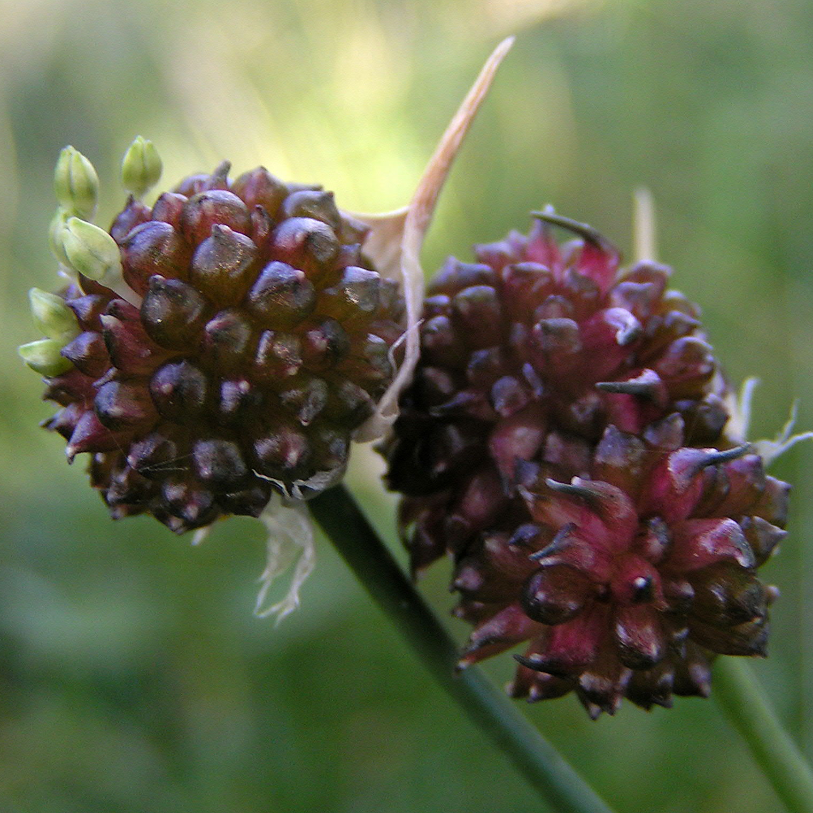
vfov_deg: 23.1
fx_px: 1993
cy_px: 406
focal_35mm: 75
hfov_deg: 23.1
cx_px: 389
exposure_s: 1/80
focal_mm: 9.7
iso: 50
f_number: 3.2
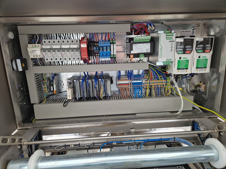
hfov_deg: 73.9
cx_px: 113
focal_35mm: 23
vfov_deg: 58.9
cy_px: 84
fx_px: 150
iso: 80
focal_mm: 5.4
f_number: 1.8
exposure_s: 1/180
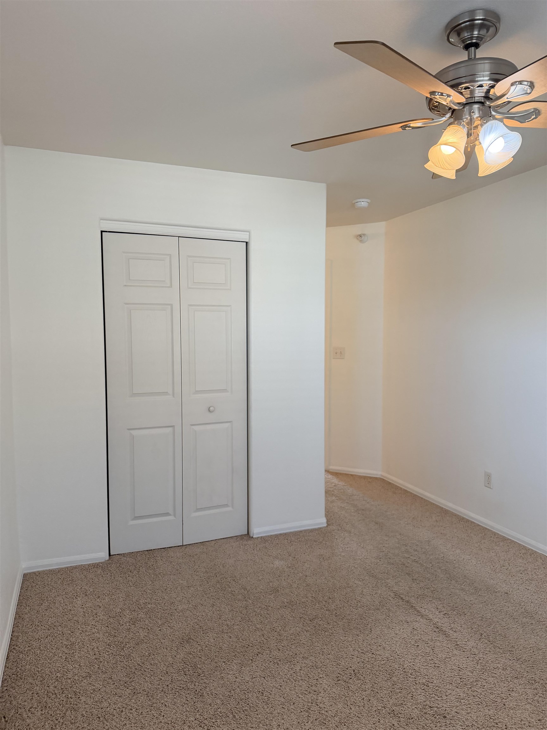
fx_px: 506
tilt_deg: -2.5
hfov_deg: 56.8
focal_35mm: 24
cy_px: 365
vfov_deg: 71.6
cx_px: 274
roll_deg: +0.6
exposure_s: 1/222
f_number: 1.78
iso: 160
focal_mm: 6.76
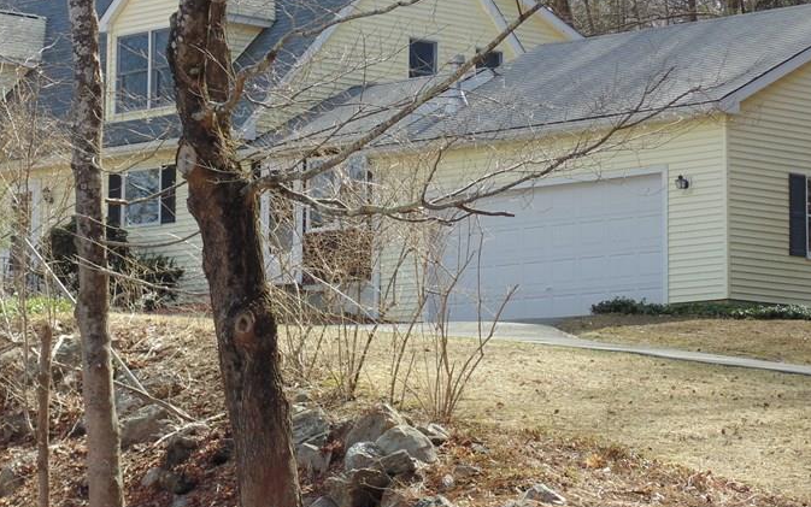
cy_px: 178
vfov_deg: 8.3
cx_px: 302
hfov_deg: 13.2
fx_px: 3493
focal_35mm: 158
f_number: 4.6
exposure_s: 1/200
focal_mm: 17.5
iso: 80
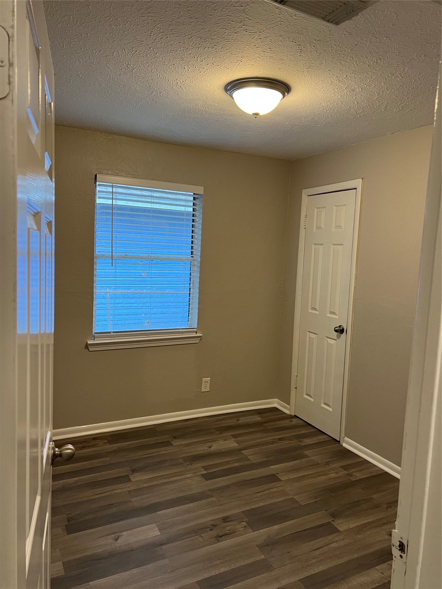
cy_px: 294
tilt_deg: -4.7
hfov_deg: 53.1
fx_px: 443
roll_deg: -2.5
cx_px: 221
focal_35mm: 26
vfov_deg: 67.3
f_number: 1.5
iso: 100
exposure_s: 1/60
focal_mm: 5.7
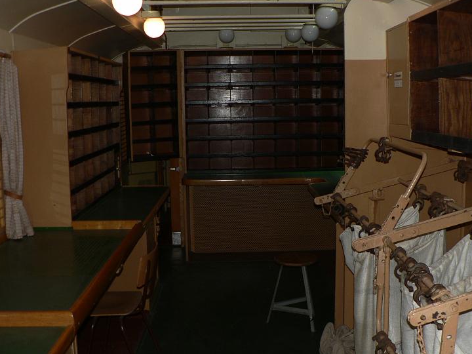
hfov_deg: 46.7
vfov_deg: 36.0
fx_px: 545
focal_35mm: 40
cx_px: 258
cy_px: 169
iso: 80
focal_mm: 6
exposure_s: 1/60
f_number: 2.8
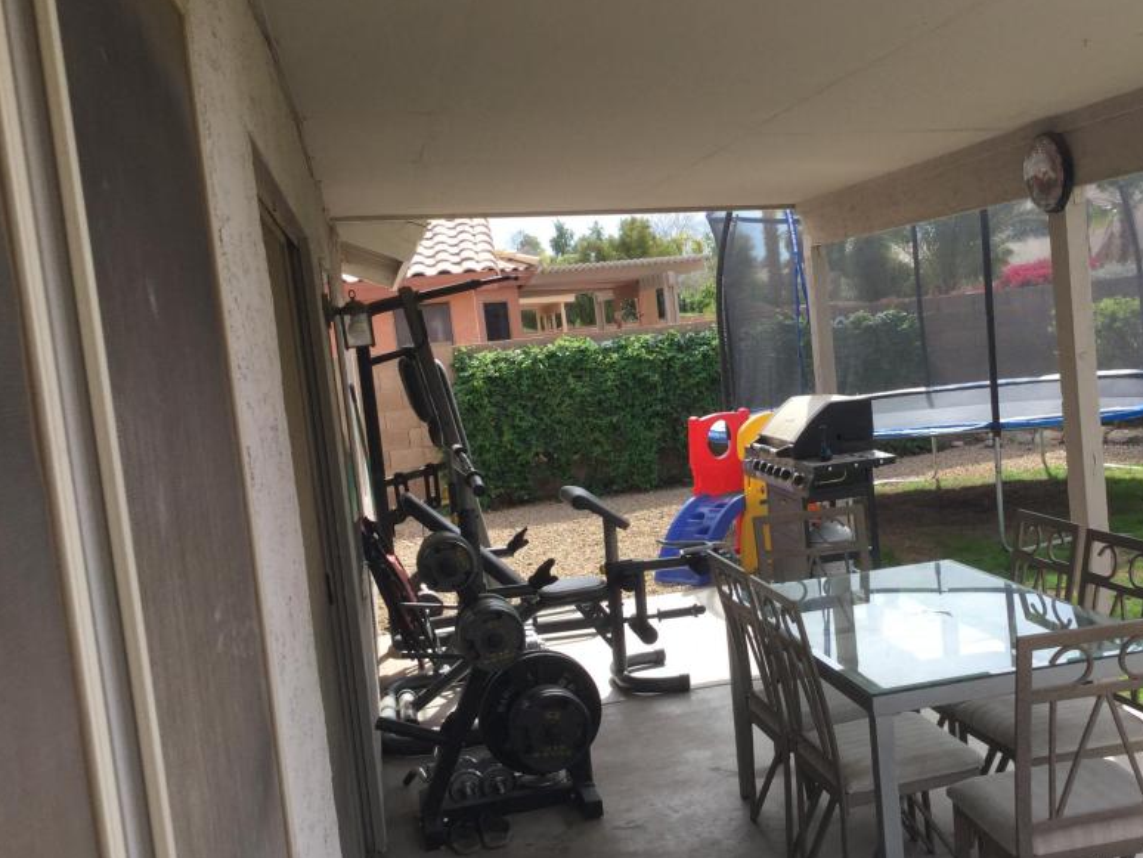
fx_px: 1354
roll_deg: +5.2
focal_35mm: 41
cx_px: 750
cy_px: 440
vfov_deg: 35.2
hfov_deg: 45.2
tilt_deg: -6.0
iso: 25
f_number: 2.4
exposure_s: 1/509
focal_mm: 3.3
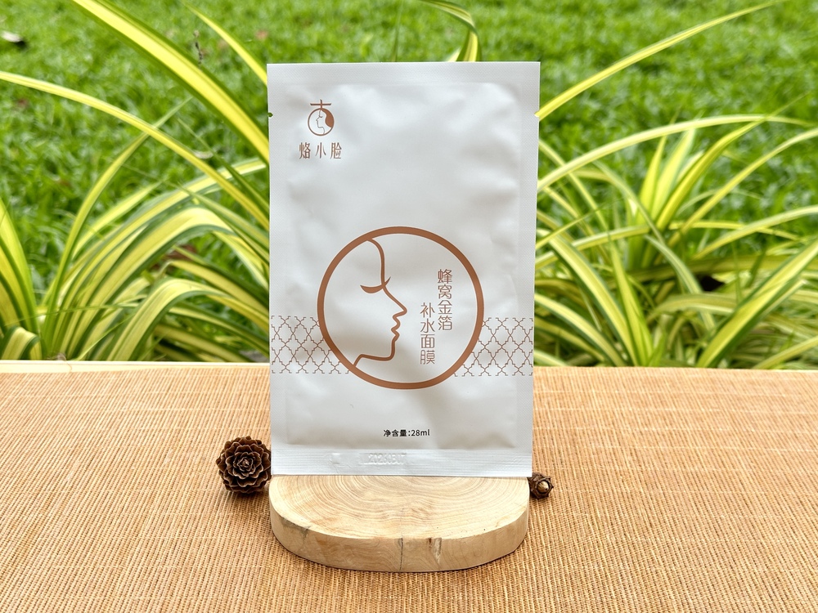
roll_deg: +1.8
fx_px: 1134
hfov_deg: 39.7
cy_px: 306
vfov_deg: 30.3
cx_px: 409
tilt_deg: -18.5
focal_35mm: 48
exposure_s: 1/521
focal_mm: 6.86
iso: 64
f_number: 1.78
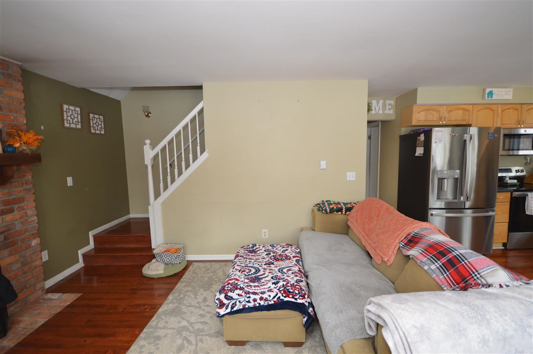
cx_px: 266
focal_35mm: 15
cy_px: 177
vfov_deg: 77.2
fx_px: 222
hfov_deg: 100.4
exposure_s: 1/60
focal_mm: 10
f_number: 4
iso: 500
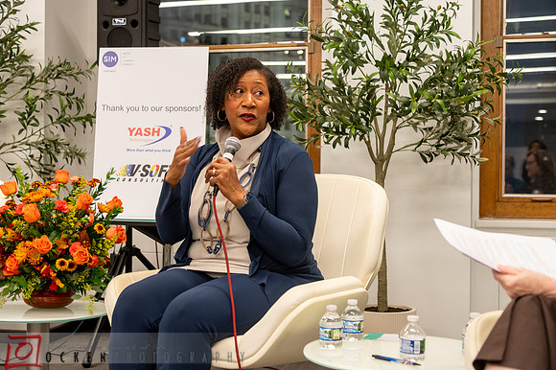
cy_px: 185
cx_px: 278
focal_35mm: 52
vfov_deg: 26.0
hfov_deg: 38.2
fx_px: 803
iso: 1600
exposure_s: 1/100
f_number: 4
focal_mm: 52
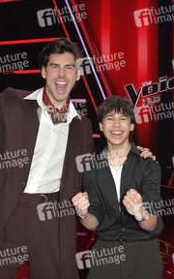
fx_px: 326
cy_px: 137
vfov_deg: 46.2
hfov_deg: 29.8
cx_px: 75
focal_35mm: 43
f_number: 7.1
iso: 2500
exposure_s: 1/200
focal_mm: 27
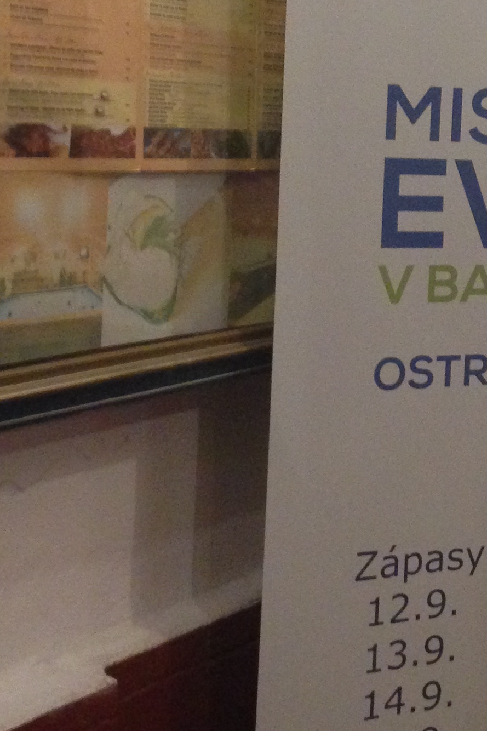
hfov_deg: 15.5
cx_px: 635
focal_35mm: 84
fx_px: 1705
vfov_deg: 24.0
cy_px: 207
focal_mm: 4.12
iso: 400
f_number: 2.4
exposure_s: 1/17
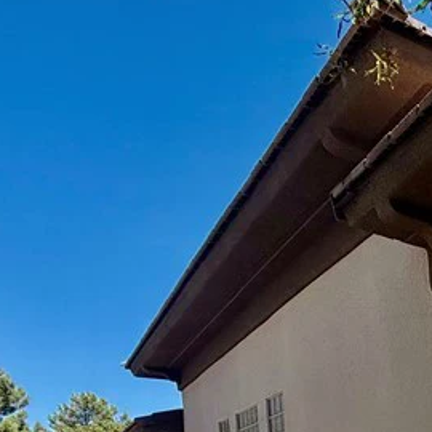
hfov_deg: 27.8
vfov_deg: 29.0
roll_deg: +0.9
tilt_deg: -3.6
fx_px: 664
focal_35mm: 47
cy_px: 568
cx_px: 605
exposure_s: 1/2506
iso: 50
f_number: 2.2
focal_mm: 2.22
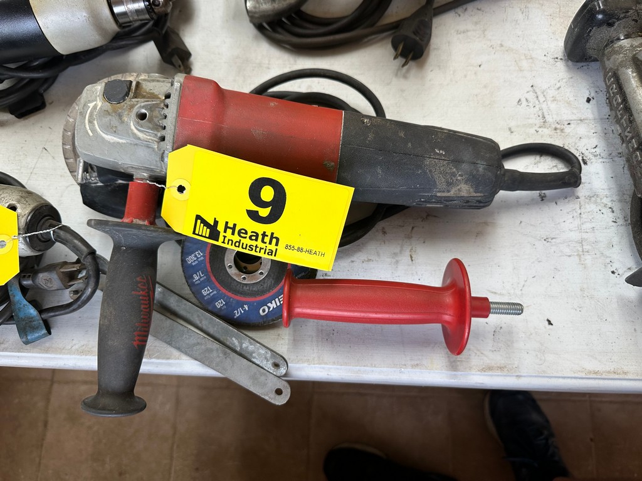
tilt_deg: -73.4
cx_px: 321
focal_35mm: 24
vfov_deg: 56.8
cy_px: 240
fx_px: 445
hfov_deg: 71.6
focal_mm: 6.86
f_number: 1.78
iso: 125
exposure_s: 1/103
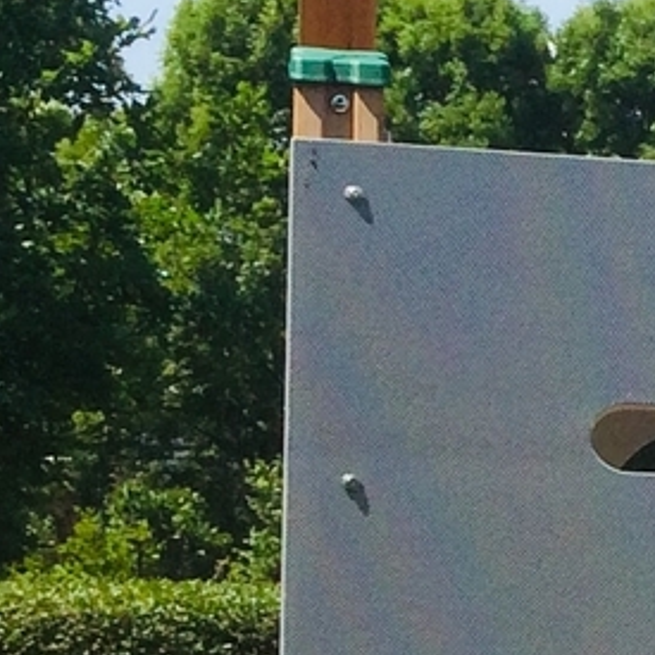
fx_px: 3832
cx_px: 1927
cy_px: 736
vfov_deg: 9.7
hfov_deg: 8.3
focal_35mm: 179
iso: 32
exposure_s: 1/2053
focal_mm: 4.15
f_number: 2.2
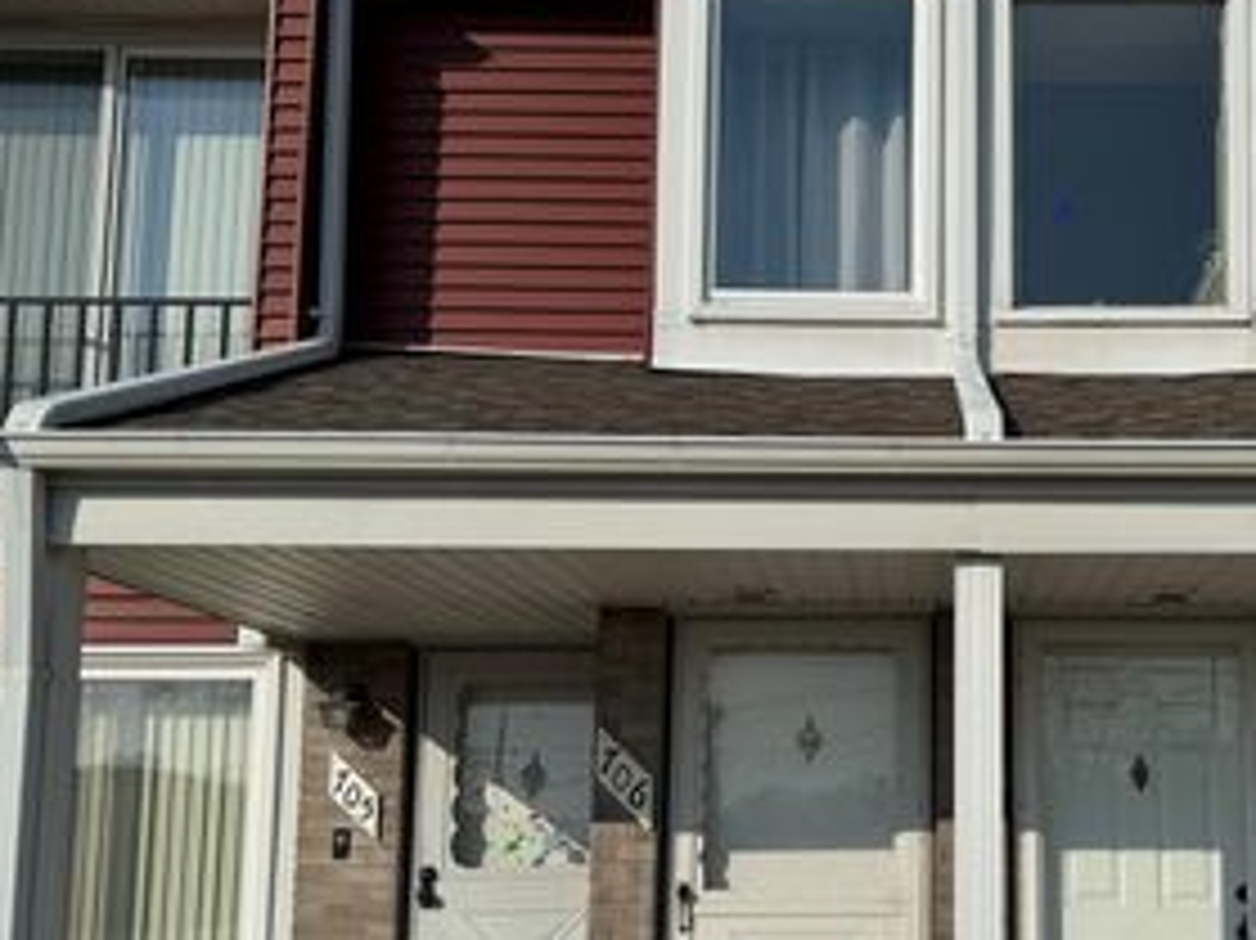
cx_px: 954
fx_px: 1560
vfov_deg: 33.2
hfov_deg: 42.4
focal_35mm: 43
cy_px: 636
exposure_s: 1/12346
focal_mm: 6.76
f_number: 1.78
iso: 100
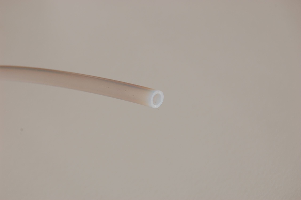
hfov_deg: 24.7
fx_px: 689
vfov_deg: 16.5
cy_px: 100
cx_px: 150
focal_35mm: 82
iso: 200
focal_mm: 55
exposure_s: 1/400
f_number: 10
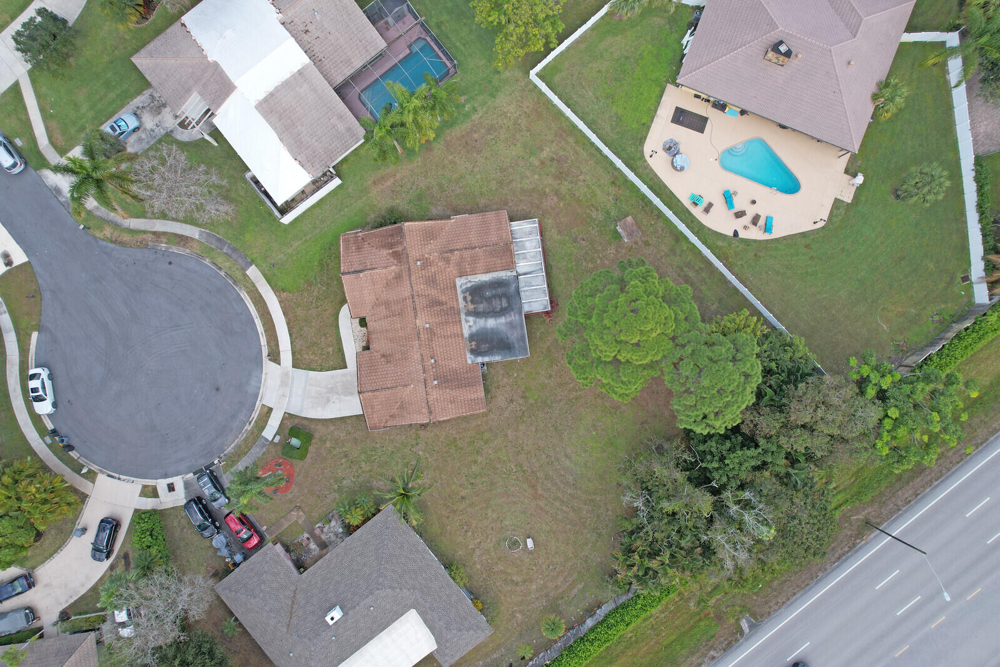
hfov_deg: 78.6
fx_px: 611
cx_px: 500
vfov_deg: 57.2
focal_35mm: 22
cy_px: 334
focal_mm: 8.38
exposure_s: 1/640
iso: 120
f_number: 2.8
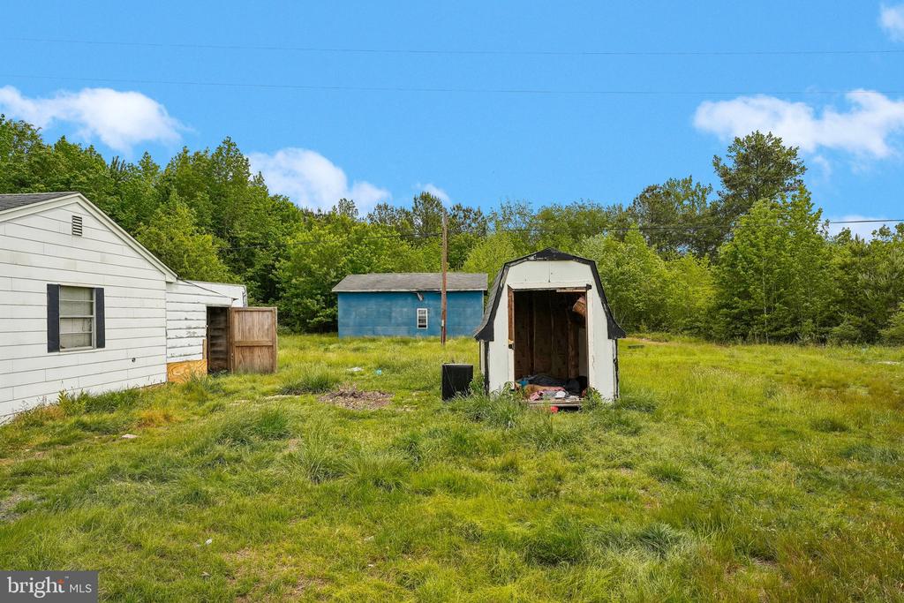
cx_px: 452
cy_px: 302
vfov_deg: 62.2
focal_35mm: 20
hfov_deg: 84.3
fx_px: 500
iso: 320
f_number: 7.1
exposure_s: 1/2000
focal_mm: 19.9
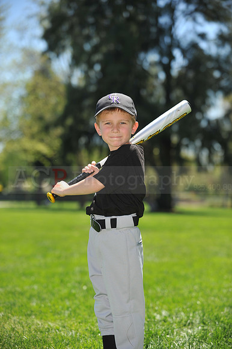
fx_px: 968
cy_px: 174
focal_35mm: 100
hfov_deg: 13.7
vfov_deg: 20.4
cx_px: 116
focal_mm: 100
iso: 200
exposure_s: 1/1250
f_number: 4
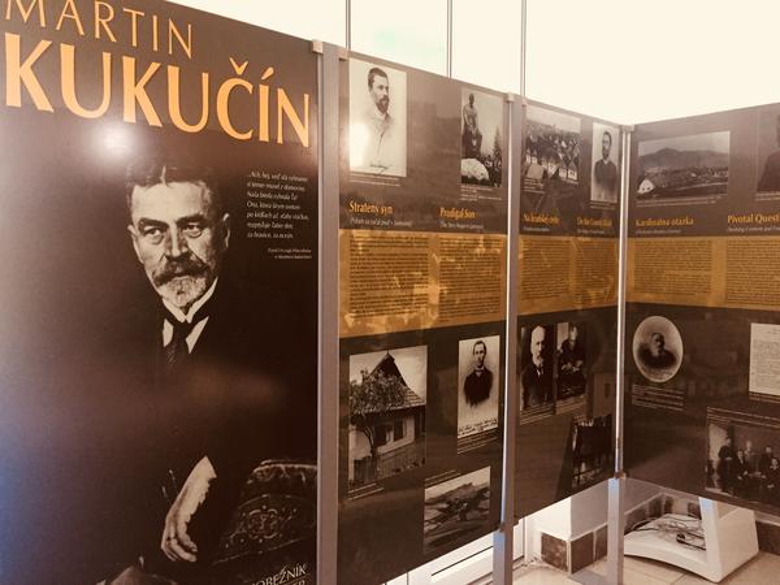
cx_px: 390
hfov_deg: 61.7
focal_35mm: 29
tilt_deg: -2.5
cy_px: 292
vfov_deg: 48.2
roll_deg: -1.0
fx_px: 653
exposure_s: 1/33
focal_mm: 4.15
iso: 320
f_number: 2.2
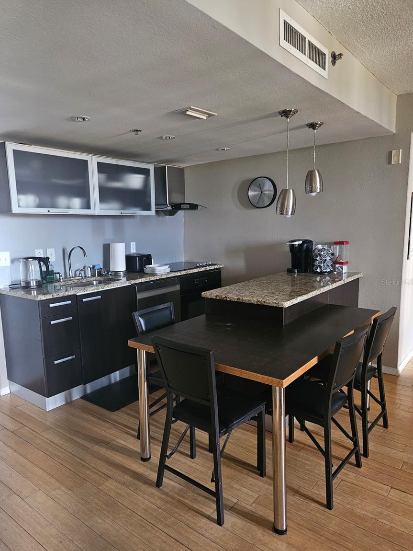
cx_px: 200
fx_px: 382
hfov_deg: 56.8
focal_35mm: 24
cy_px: 282
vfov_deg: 71.6
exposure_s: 1/24
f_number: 1.8
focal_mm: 5.4
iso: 1000
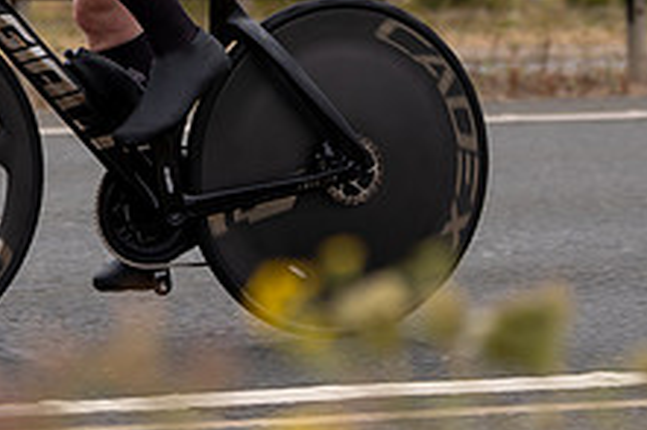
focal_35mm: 224
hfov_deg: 9.2
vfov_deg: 6.1
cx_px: 120
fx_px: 4023
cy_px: -153
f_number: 2.8
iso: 100
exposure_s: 1/800
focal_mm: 70
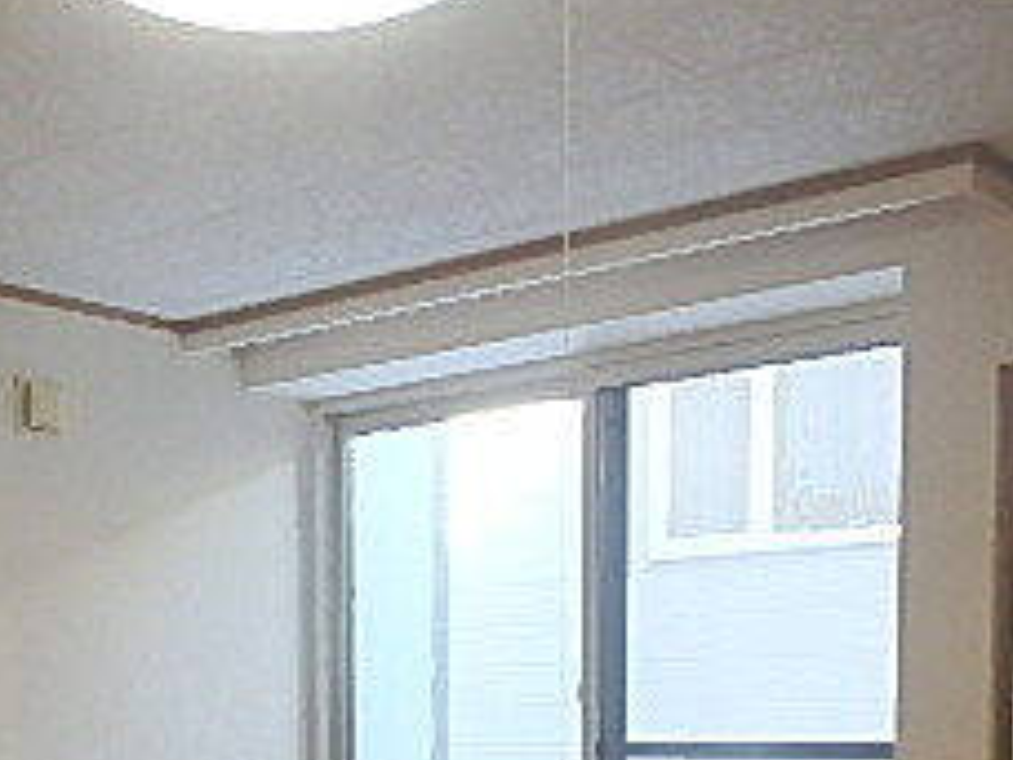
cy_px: 938
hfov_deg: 31.8
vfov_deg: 22.6
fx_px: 1727
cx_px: 200
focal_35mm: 59
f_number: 3.5
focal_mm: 3.7
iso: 200
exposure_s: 1/40
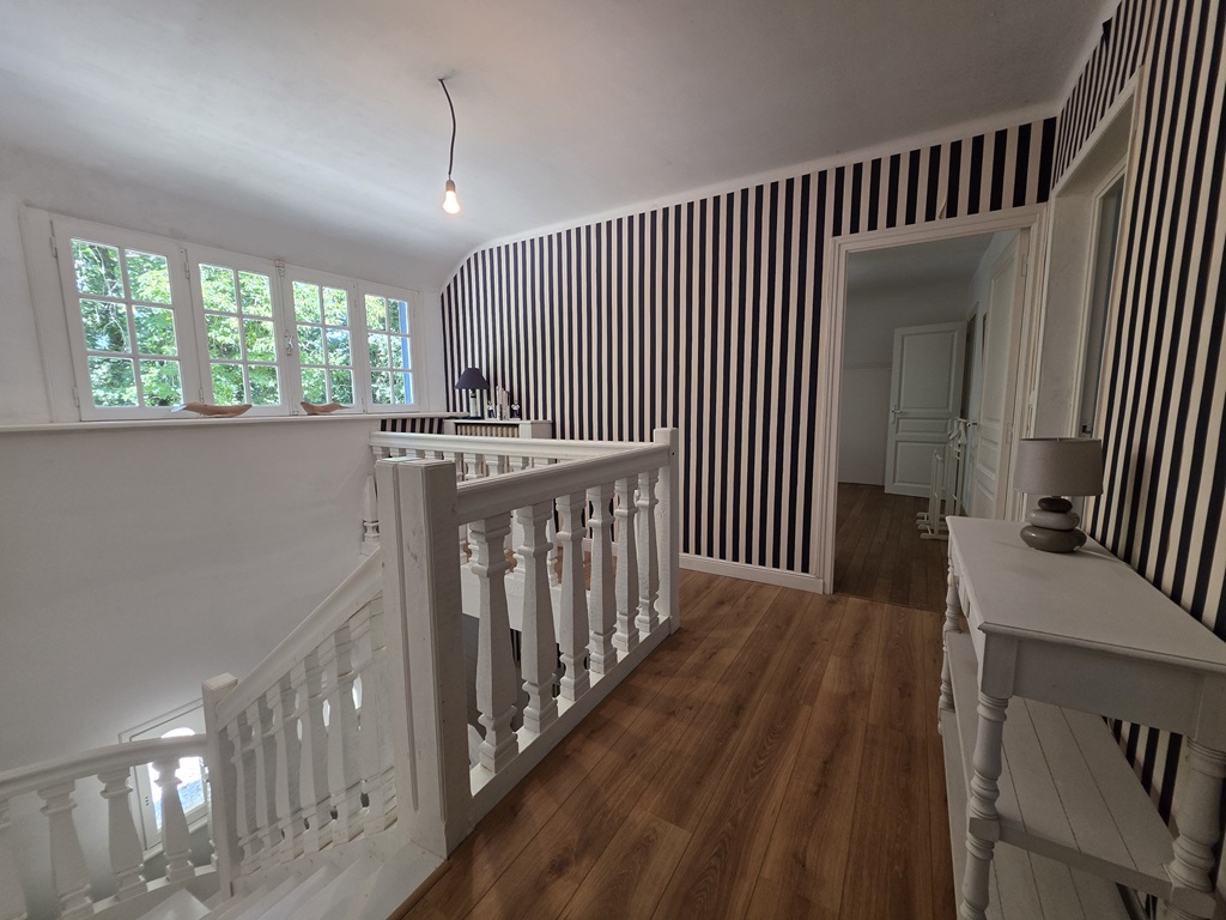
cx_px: 613
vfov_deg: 89.9
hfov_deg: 106.2
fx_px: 460
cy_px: 460
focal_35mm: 13
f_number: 1.9
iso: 100
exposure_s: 1/100
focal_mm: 2.2
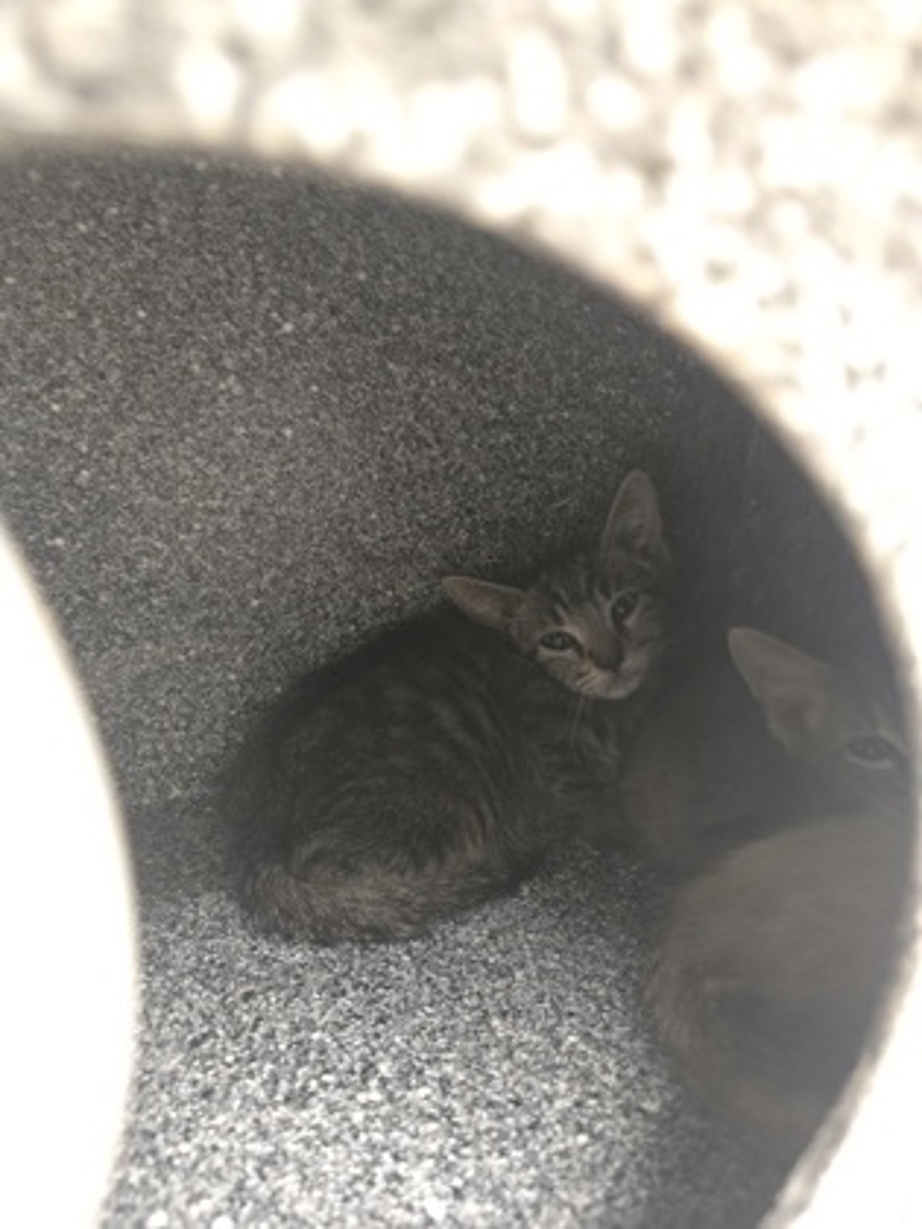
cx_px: 461
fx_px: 817
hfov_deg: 58.9
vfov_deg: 73.9
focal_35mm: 23
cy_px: 614
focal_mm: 6.3
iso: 1250
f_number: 1.7
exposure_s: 1/15
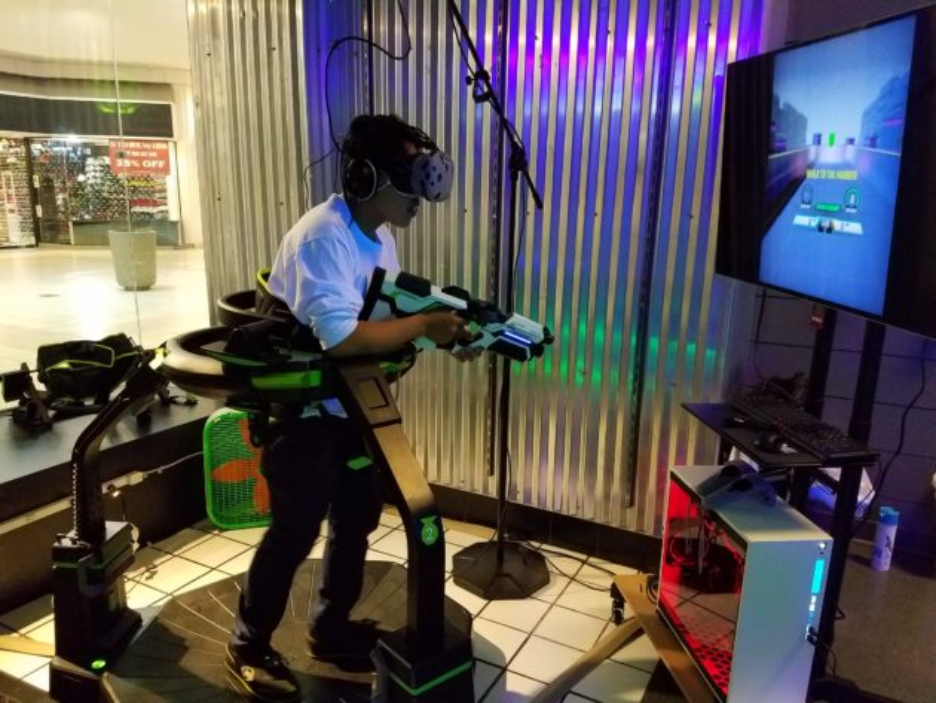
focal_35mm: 26
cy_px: 352
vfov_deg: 53.1
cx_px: 468
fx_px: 703
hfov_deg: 67.3
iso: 640
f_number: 1.7
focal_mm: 4.2
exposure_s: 1/40
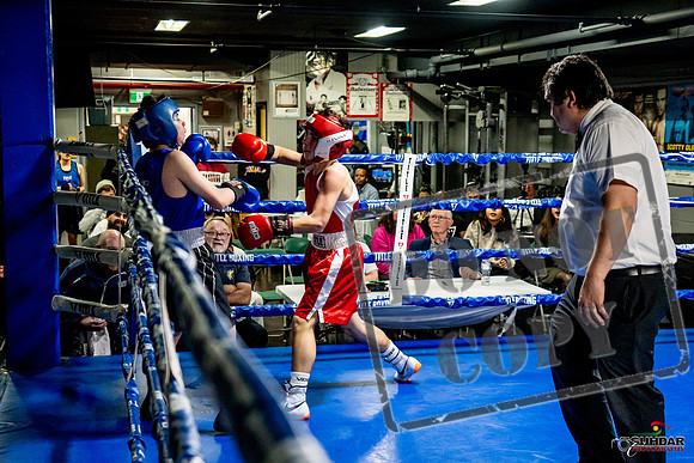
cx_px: 347
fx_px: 1003
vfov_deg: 26.0
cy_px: 232
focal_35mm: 52
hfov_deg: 38.2
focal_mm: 35
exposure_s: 1/800
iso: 5000
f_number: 2.8
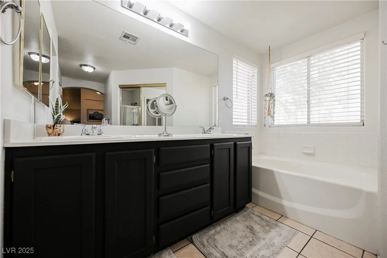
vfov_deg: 81.2
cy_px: 129
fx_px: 151
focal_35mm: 14
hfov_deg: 104.2
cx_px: 194
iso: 1250
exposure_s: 1/160
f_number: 5.6
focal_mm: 14
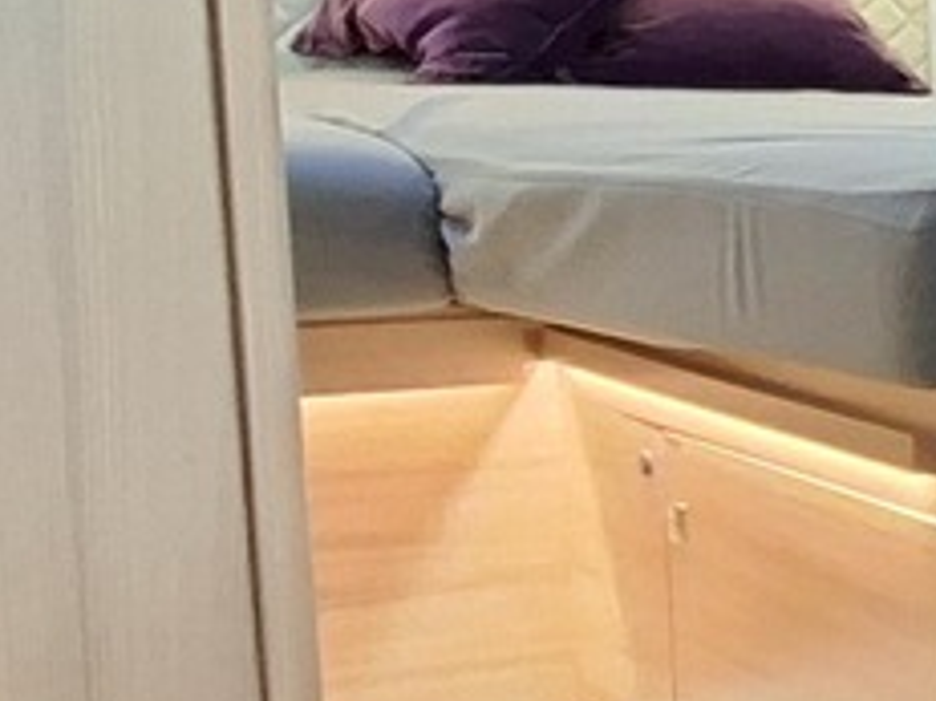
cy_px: 417
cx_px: 2192
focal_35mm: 81
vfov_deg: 18.2
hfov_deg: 15.2
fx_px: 2189
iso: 320
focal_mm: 1.74
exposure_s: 1/24
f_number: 2.2
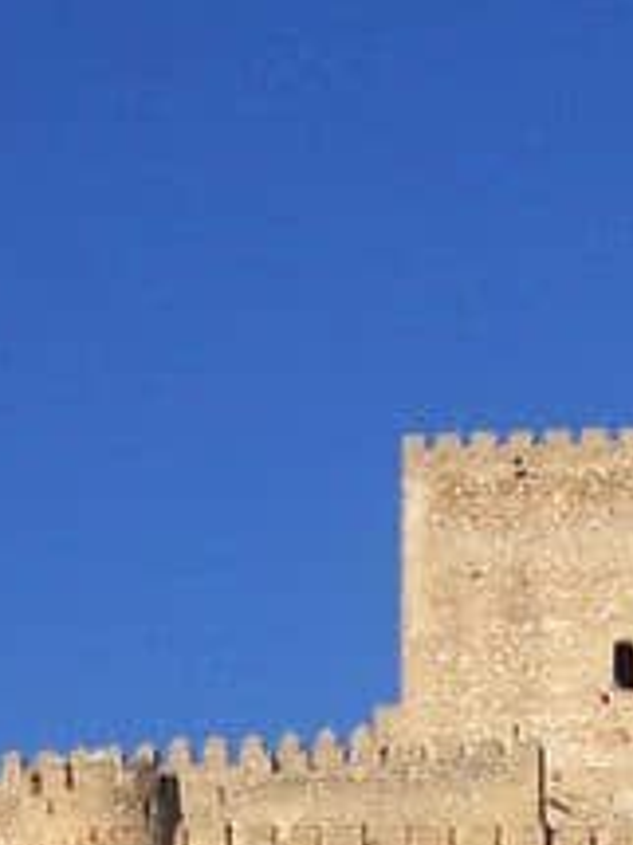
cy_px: 1283
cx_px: 645
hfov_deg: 8.2
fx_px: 4417
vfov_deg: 10.5
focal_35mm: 181
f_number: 4.8
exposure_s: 1/500
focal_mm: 8
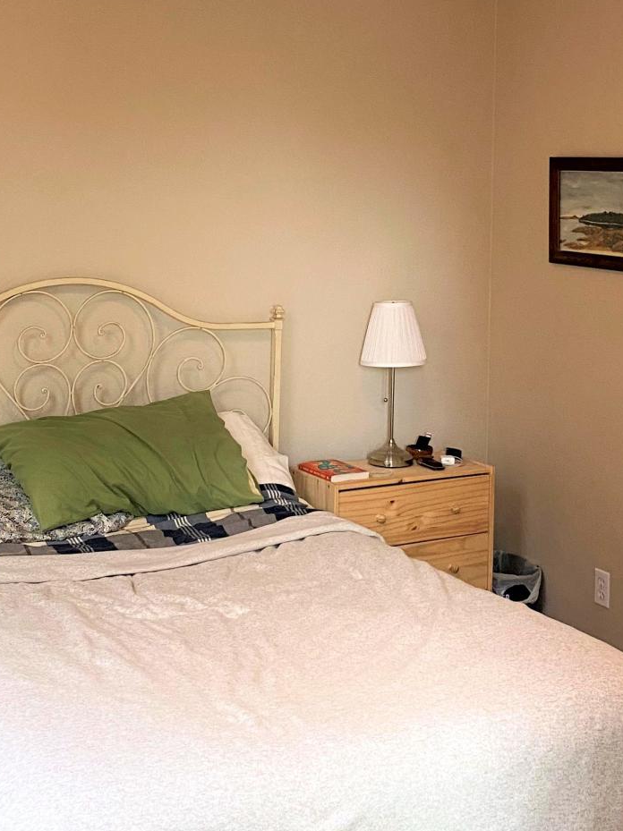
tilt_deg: -1.6
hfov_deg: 26.0
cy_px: 243
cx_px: 375
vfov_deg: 33.9
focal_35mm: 56
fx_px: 1345
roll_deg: -0.7
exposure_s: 1/60
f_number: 1.8
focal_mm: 4.25
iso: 250
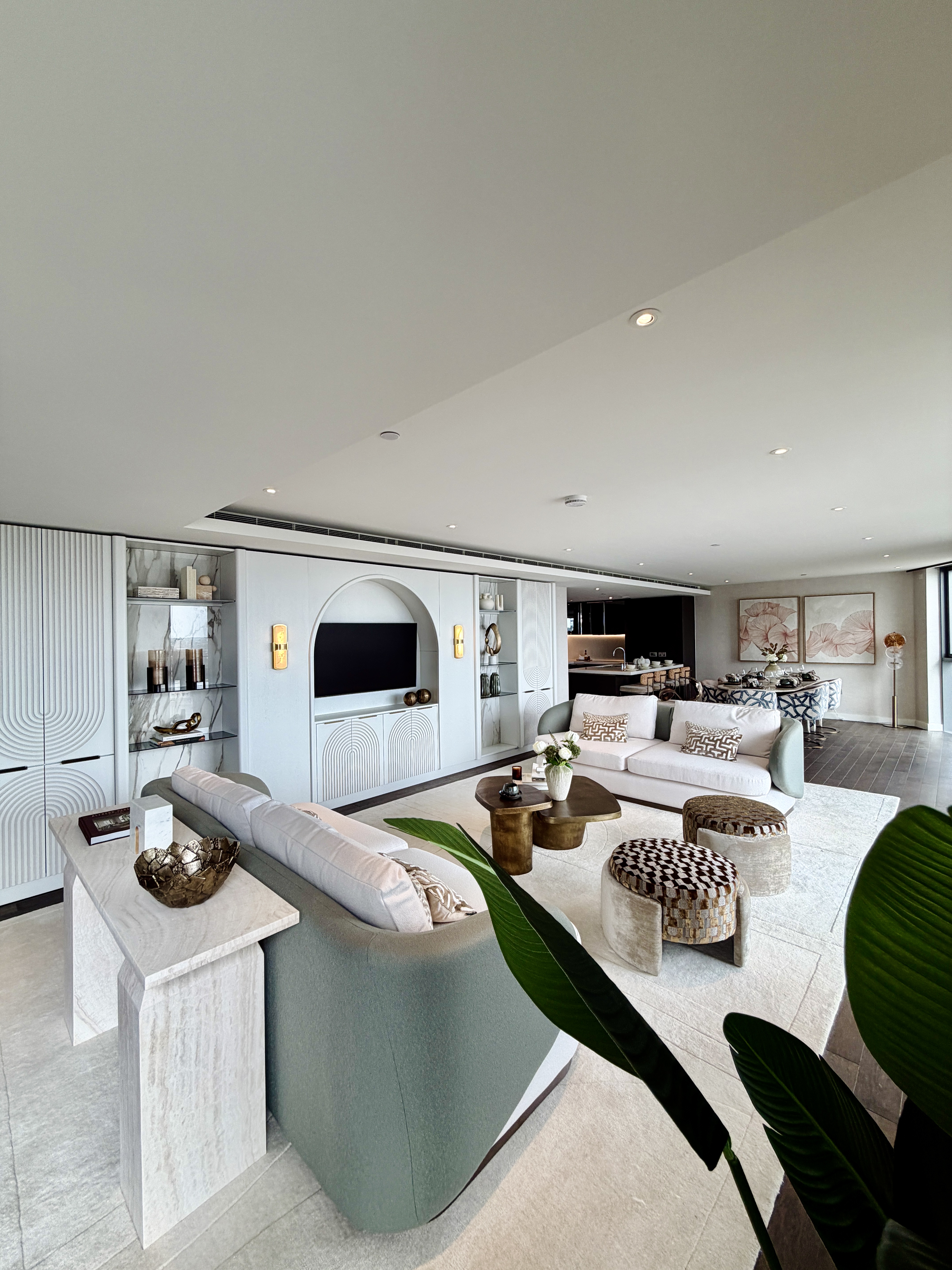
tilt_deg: +0.5
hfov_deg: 85.7
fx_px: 513
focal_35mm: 14
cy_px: 635
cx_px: 476
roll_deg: +1.4
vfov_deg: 102.1
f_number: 2.2
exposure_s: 1/100
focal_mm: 2.22
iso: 50
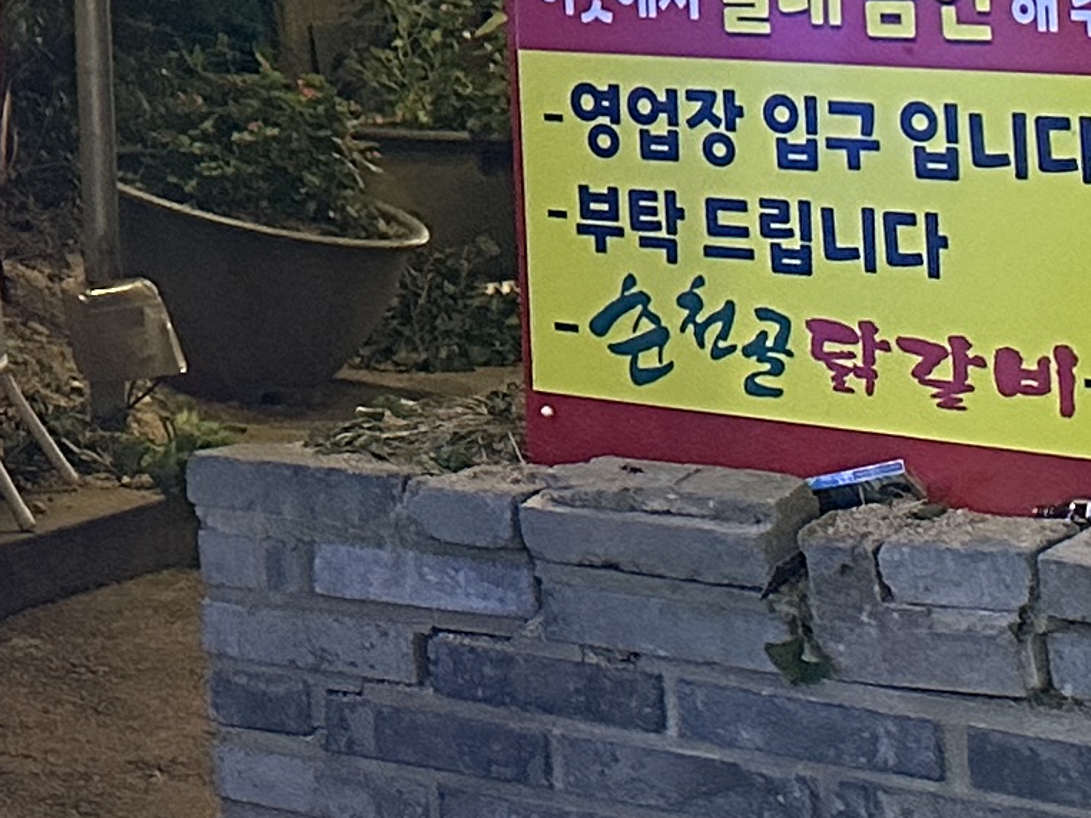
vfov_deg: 10.8
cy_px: -719
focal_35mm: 127
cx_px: -1140
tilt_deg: +9.7
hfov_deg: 13.2
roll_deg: +0.3
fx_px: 4001
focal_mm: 6.86
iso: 400
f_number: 1.78
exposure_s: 1/60
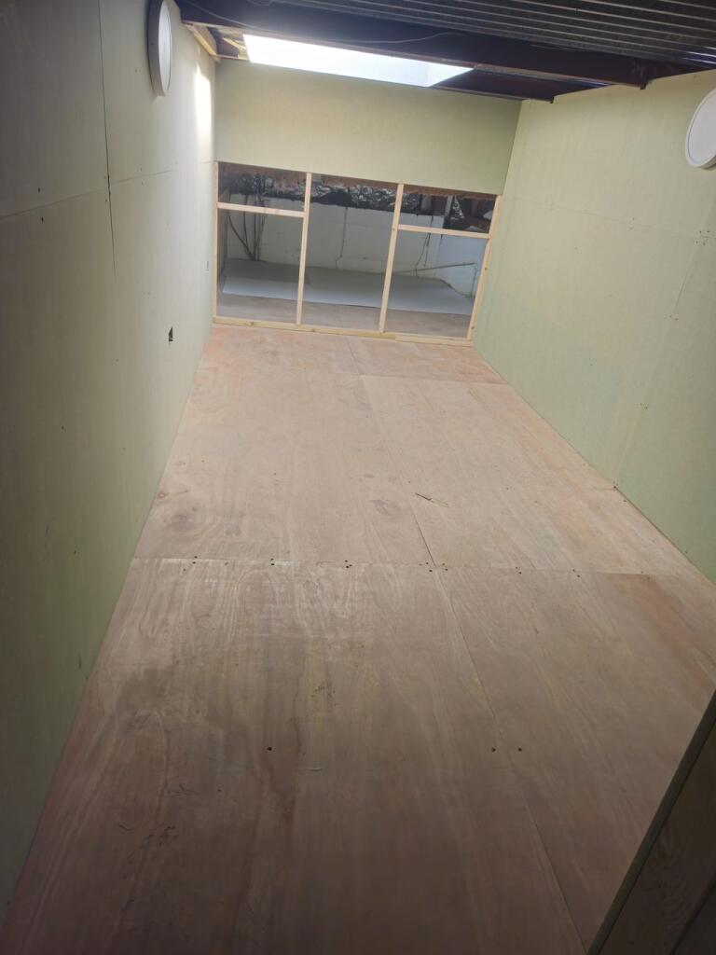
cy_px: 478
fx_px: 634
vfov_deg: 73.9
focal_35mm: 23
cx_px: 358
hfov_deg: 58.9
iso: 80
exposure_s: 1/100
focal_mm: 5.4
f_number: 1.8
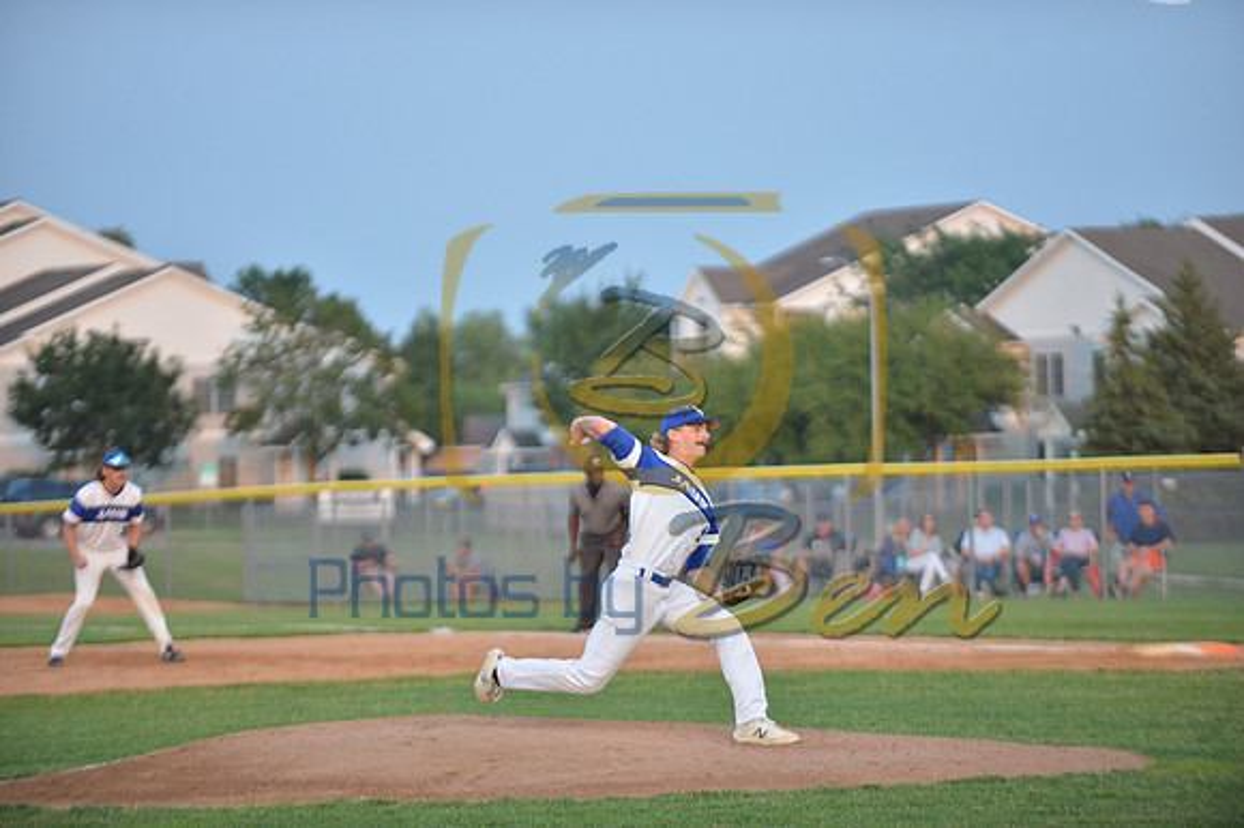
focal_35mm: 200
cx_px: 622
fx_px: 6907
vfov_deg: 6.9
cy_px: 414
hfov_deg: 10.3
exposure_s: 1/1600
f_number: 2.8
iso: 800
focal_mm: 200
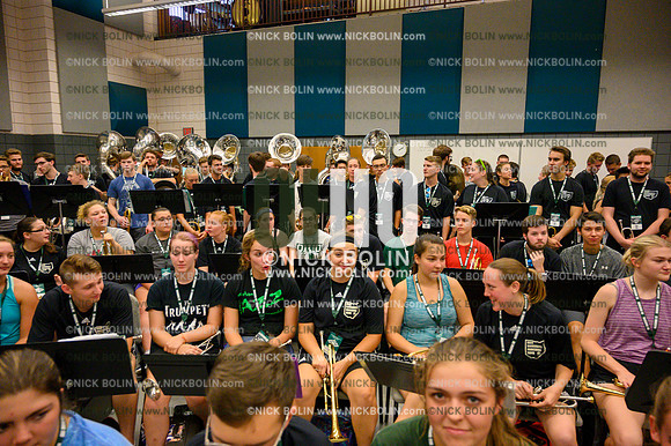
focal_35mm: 24
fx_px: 447
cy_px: 223
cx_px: 336
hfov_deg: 73.8
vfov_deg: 53.1
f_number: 4
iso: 8000
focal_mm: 24
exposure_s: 1/640
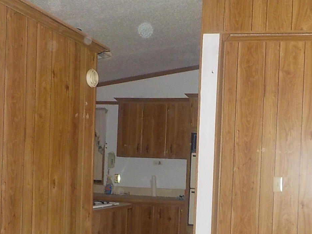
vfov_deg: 28.2
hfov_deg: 37.0
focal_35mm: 51
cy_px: 175
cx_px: 213
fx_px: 460
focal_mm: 4.1
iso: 320
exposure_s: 1/30
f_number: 3.3
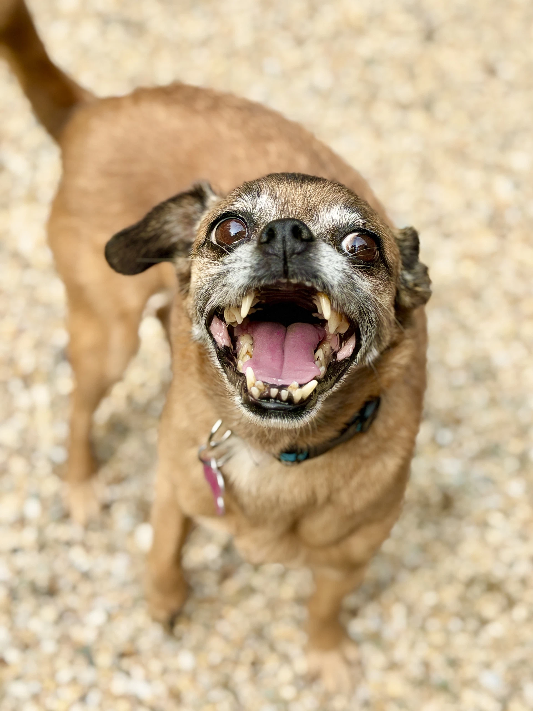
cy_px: 356
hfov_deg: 30.3
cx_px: 266
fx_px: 985
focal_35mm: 48
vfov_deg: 39.7
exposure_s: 1/1642
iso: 64
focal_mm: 6.76
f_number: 1.78
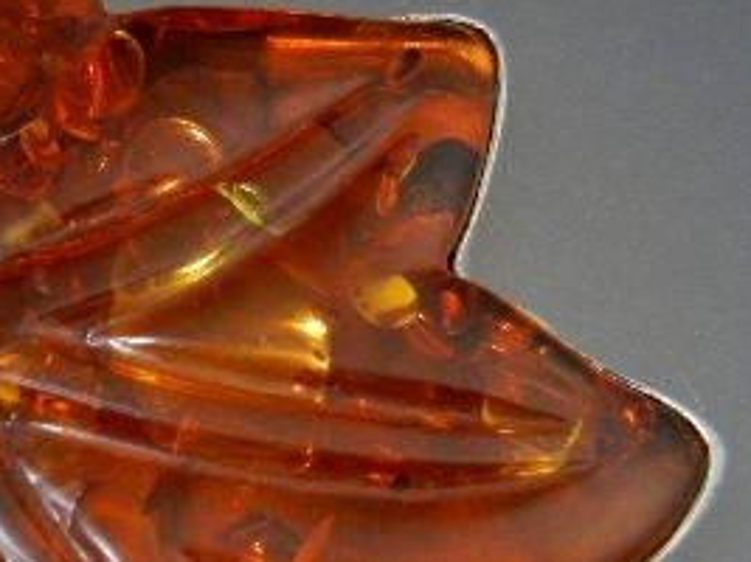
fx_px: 3535
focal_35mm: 163
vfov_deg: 9.1
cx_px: -70
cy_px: 399
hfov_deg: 11.9
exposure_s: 1/30
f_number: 4.1
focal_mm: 12.2
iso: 358
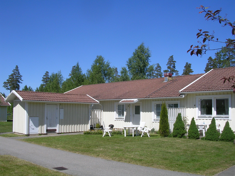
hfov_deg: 49.0
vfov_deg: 37.7
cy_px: 88
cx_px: 118
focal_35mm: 38
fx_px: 258
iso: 50
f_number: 5.6
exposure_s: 1/451
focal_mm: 5.8
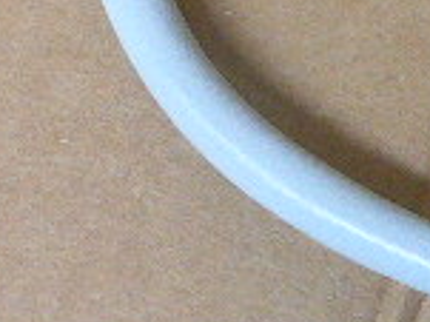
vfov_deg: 8.5
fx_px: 2160
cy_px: -28
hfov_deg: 10.6
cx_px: 783
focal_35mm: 174
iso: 200
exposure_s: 1/13
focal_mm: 5.5
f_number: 2.8
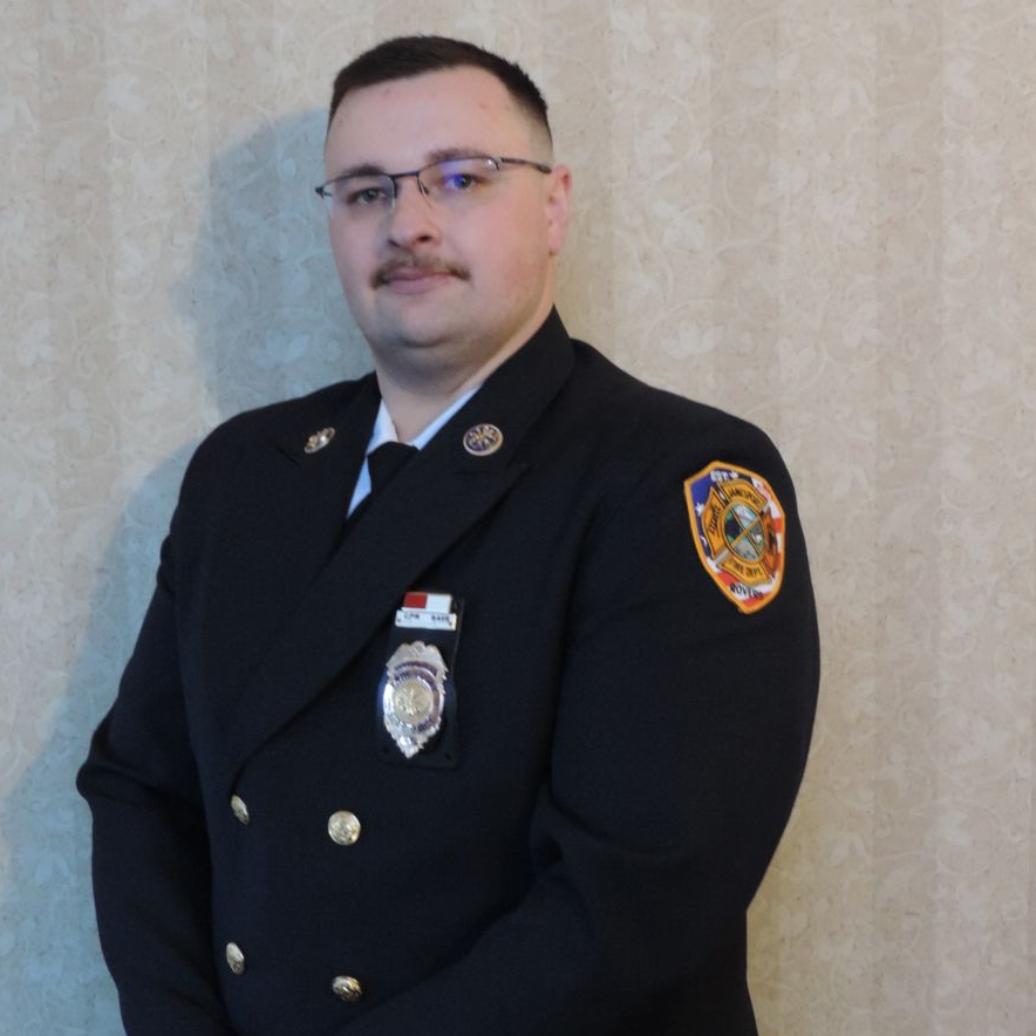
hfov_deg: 28.6
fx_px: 2032
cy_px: 498
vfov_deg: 28.6
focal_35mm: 60
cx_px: 512
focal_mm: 8.9
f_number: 3.6
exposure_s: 1/4
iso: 800
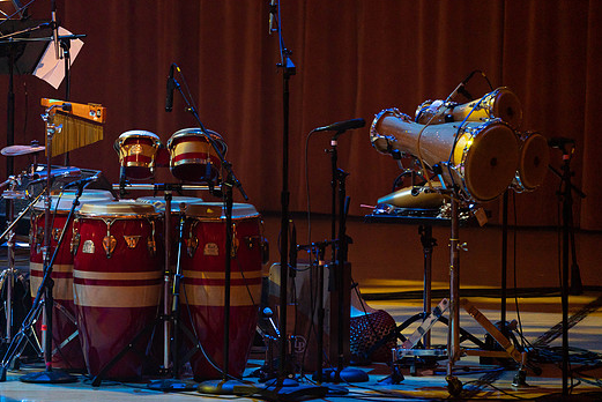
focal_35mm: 445
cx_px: 268
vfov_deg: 3.1
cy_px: 188
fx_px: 7445
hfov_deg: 4.6
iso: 2500
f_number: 5.6
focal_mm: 400
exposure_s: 1/250
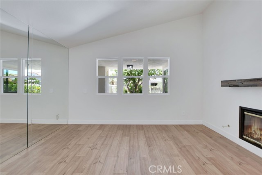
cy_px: 88
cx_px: 131
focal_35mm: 15
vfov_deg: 77.4
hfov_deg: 100.4
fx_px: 109
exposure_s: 1/160
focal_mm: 10
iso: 1250
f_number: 6.3
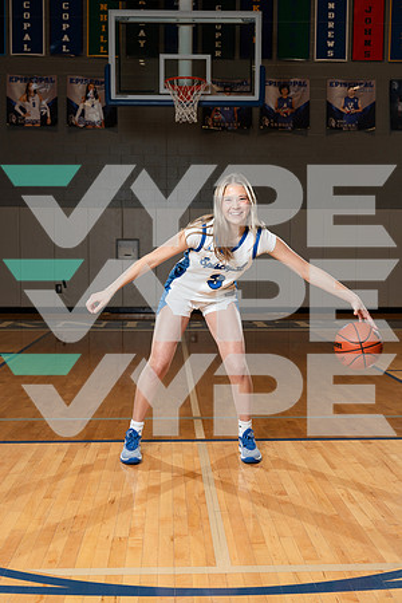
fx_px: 687
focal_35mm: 41
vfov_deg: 47.4
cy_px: 302
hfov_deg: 32.6
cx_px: 201
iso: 400
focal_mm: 41
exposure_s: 1/250
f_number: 5.6
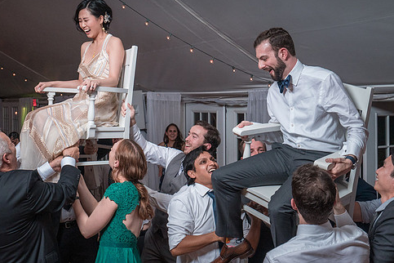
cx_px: 182
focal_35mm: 46
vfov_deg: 29.2
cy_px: 104
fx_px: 503
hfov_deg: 42.7
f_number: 5.6
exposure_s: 1/200
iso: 2000
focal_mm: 33
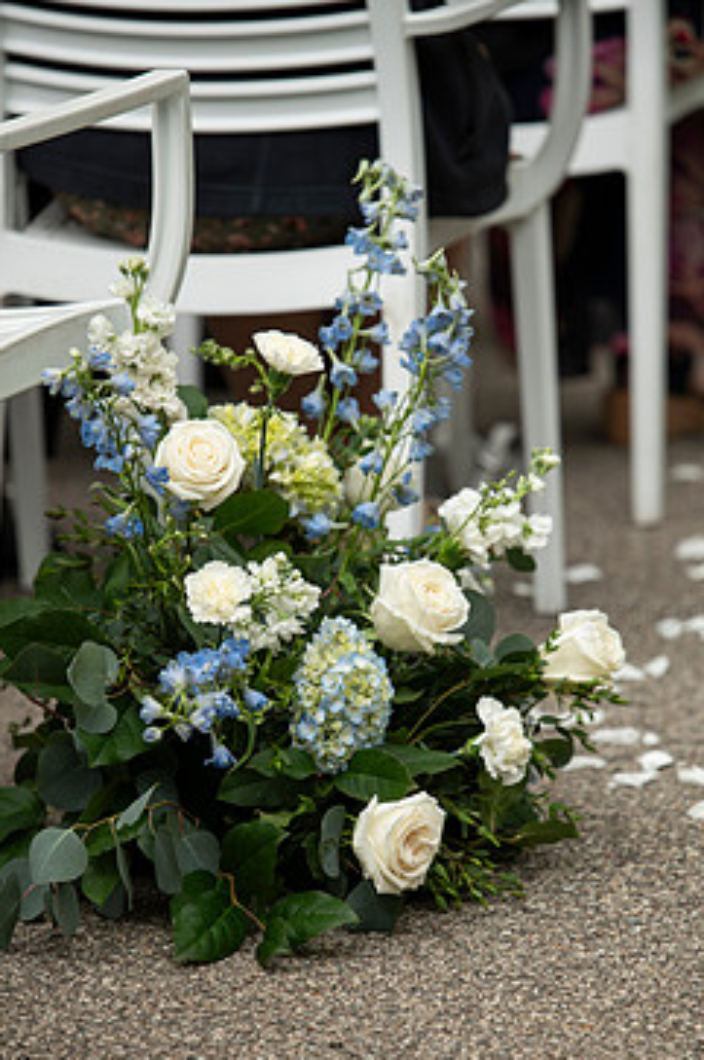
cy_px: 584
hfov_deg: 5.5
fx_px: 7295
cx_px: 381
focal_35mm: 248
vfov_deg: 8.3
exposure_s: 1/160
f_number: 3.5
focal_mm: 200
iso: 125
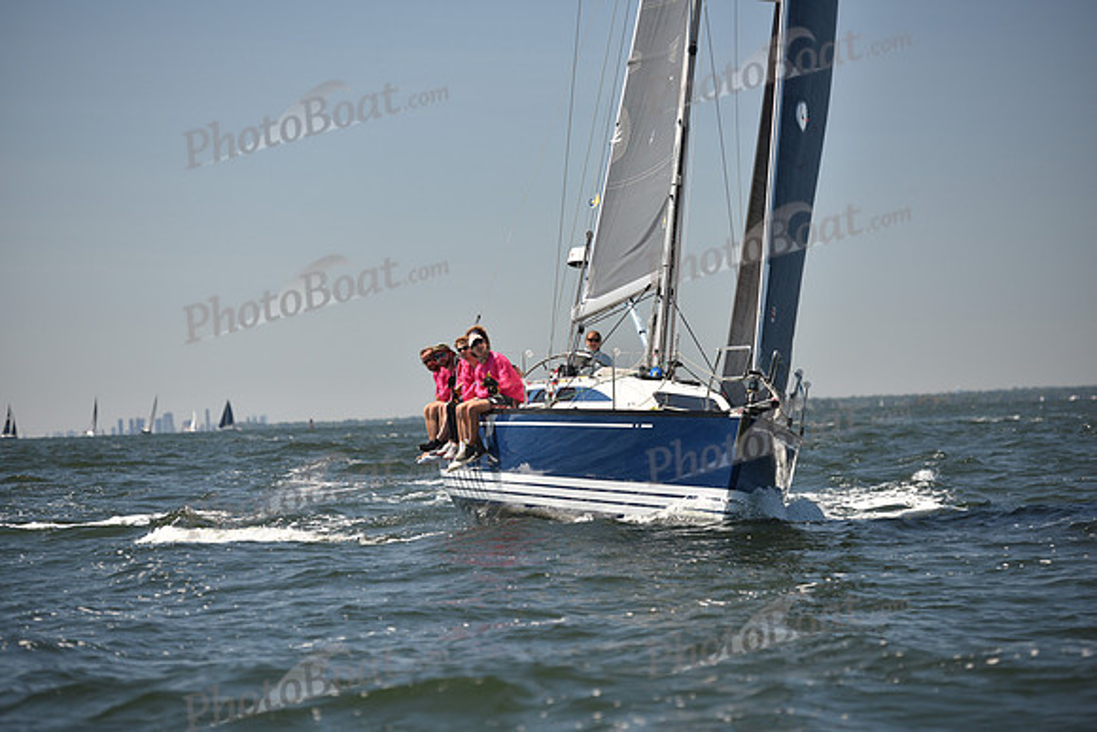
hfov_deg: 14.7
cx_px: 548
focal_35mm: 140
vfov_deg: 9.8
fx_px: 4267
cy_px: 366
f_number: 3.5
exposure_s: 1/1250
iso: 250
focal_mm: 140
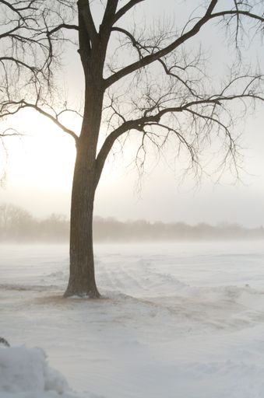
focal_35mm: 42
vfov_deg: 46.5
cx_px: 132
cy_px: 199
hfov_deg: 31.7
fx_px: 464
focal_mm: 28
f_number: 3.5
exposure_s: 1/8000
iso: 640
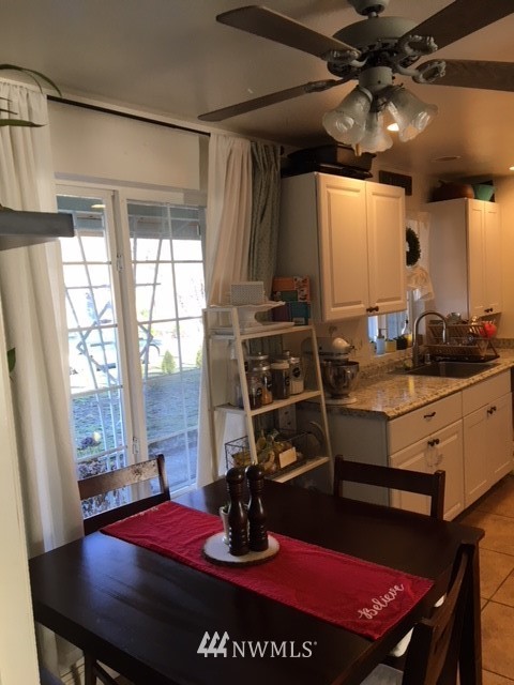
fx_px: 574
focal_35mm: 29
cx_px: 257
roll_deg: +2.7
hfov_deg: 48.2
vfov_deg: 61.7
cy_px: 342
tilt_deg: -5.4
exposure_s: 1/30
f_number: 2.2
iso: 32
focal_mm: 4.15
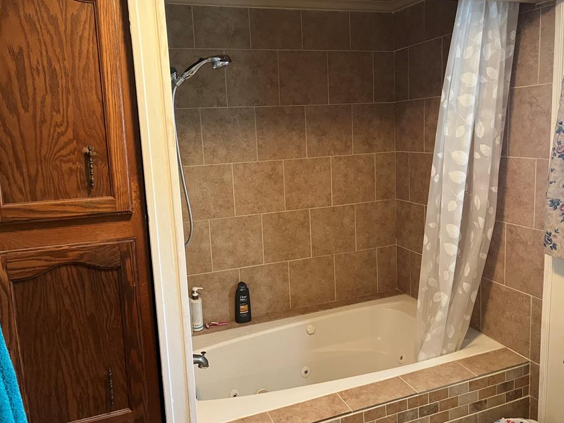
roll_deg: +2.6
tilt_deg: -9.7
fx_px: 473
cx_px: 282
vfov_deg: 48.2
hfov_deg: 61.6
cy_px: 203
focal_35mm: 29
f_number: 1.6
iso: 400
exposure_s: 1/60
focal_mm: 5.1
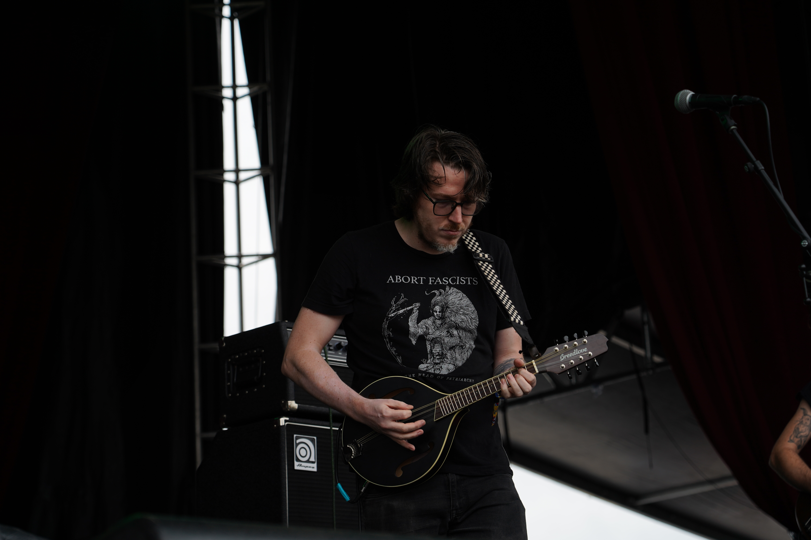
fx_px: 2365
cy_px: 270
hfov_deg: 19.5
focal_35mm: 105
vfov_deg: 13.0
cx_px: 406
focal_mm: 105
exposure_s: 1/250
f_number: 5.6
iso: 100
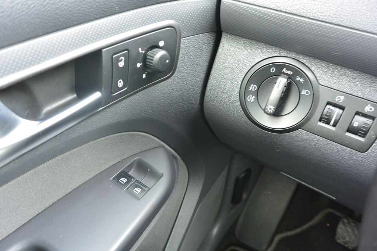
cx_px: 188
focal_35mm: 27
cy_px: 126
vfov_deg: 47.9
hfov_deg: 67.4
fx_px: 283
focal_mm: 10
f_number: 3.5
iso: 280
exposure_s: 1/30
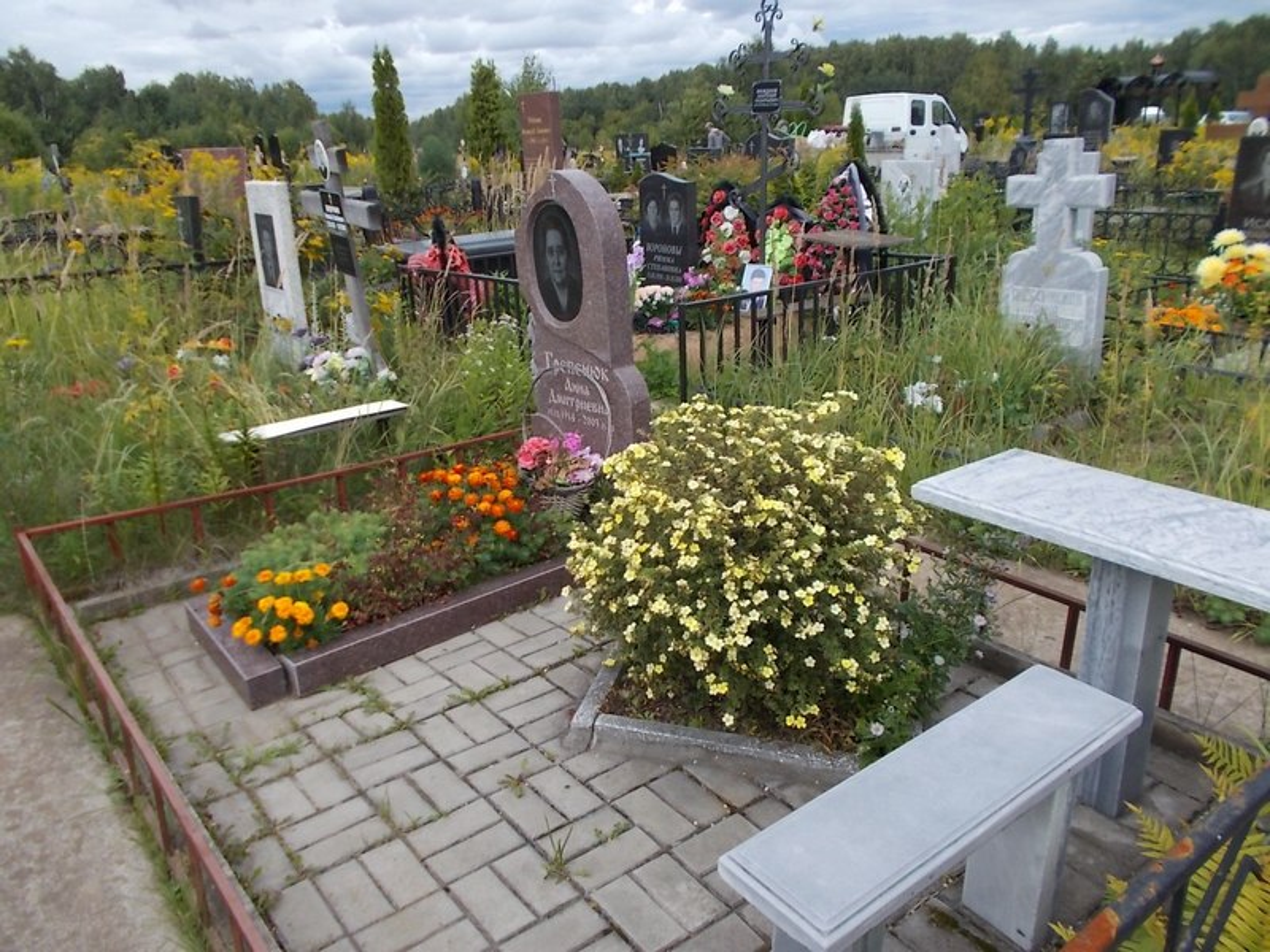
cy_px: 476
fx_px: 954
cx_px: 635
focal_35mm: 26
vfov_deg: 53.1
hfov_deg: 67.3
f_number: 8
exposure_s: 1/100
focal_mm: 4.6
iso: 80
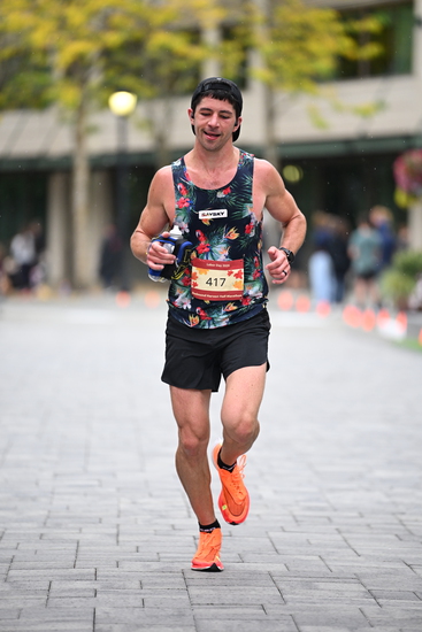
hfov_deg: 6.9
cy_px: 316
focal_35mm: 200
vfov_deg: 10.3
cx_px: 211
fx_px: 3514
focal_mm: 200
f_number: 2.8
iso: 1250
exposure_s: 1/1250
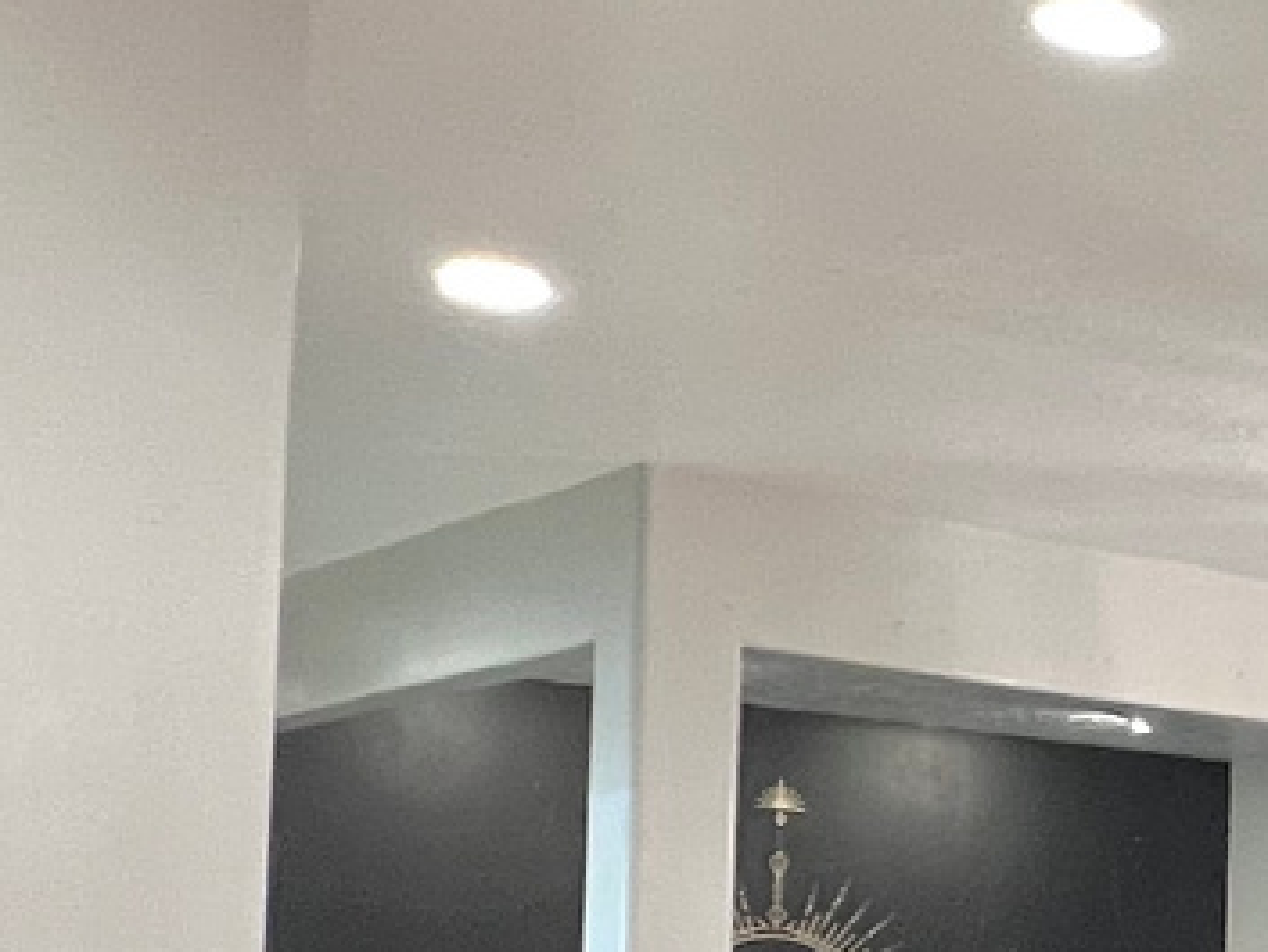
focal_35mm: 66
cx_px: 2320
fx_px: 2418
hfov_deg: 20.3
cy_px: 999
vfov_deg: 21.3
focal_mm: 1.57
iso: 250
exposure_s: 1/60
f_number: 1.8
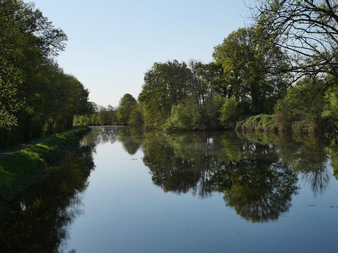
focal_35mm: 50
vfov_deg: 29.1
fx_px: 488
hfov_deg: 38.2
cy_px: 126
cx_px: 169
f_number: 5
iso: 200
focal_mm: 25
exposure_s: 1/1300
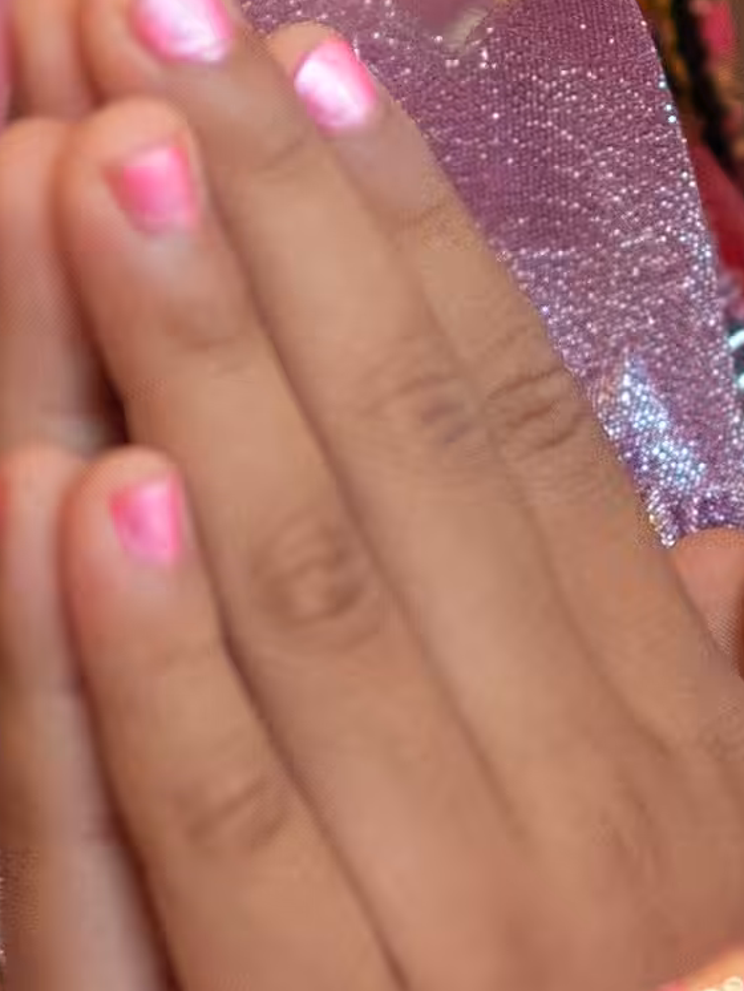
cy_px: -89
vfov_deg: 2.1
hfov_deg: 1.6
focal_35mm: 926
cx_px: 1186
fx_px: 26521
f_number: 1.8
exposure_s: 1/320
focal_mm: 75
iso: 400
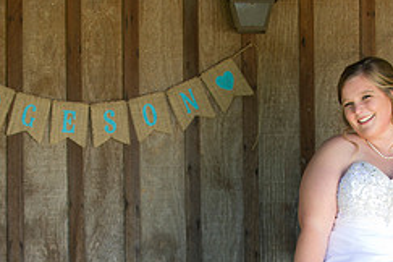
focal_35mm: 167
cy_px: 307
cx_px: 249
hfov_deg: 12.3
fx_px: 1823
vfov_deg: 8.1
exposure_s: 1/125
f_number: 4
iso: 200
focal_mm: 70
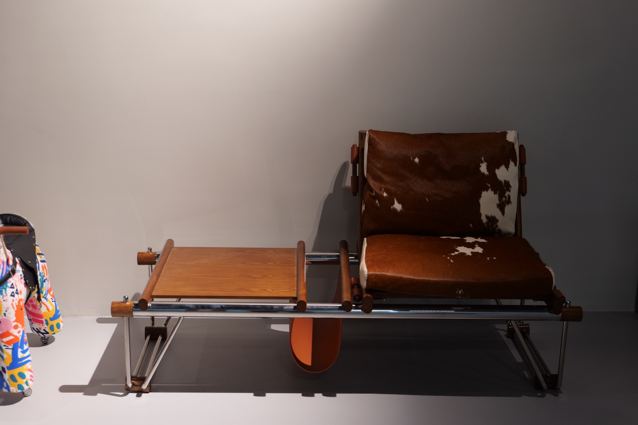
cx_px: 319
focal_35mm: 51
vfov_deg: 26.5
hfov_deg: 38.9
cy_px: 212
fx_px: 904
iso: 640
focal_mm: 51
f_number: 2.8
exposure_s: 1/60
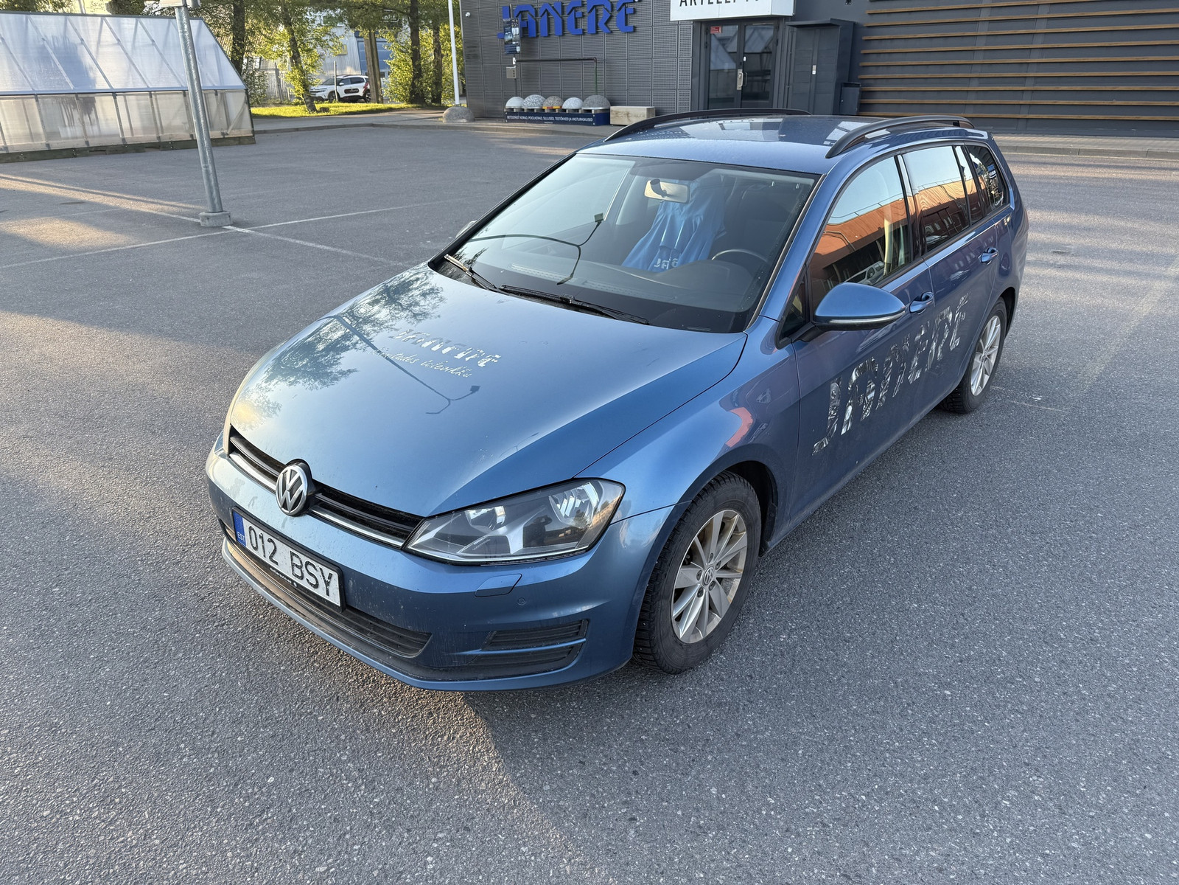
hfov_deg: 71.6
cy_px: 442
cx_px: 590
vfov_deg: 56.8
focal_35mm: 24
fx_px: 817
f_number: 1.78
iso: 80
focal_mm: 6.76
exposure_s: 1/433
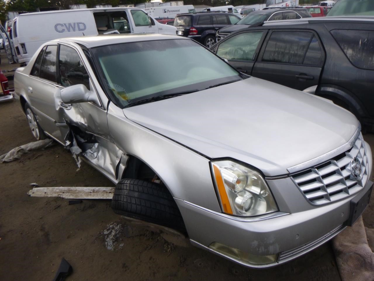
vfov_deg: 54.9
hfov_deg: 69.4
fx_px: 270
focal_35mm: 25
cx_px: 187
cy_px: 140
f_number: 3.9
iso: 125
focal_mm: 4.5
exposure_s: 1/60
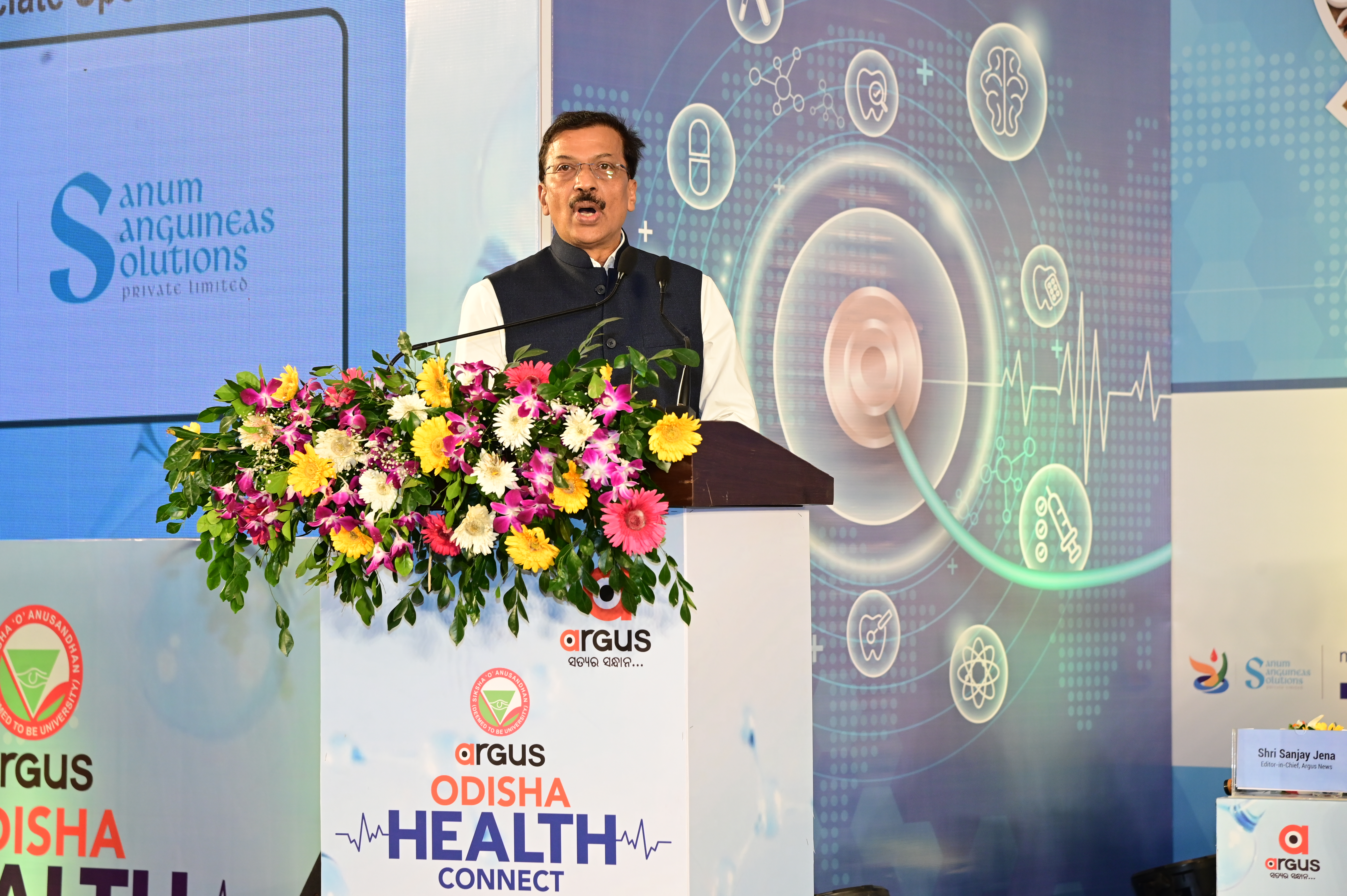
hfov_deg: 19.5
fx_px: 3926
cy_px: 448
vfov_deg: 13.0
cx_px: 674
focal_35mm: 105
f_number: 8
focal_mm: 105
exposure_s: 1/125
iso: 1600
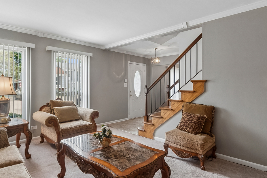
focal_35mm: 21
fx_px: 156
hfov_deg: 81.0
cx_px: 121
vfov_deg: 59.3
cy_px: 80
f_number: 8
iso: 400
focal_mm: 12
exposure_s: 1/50
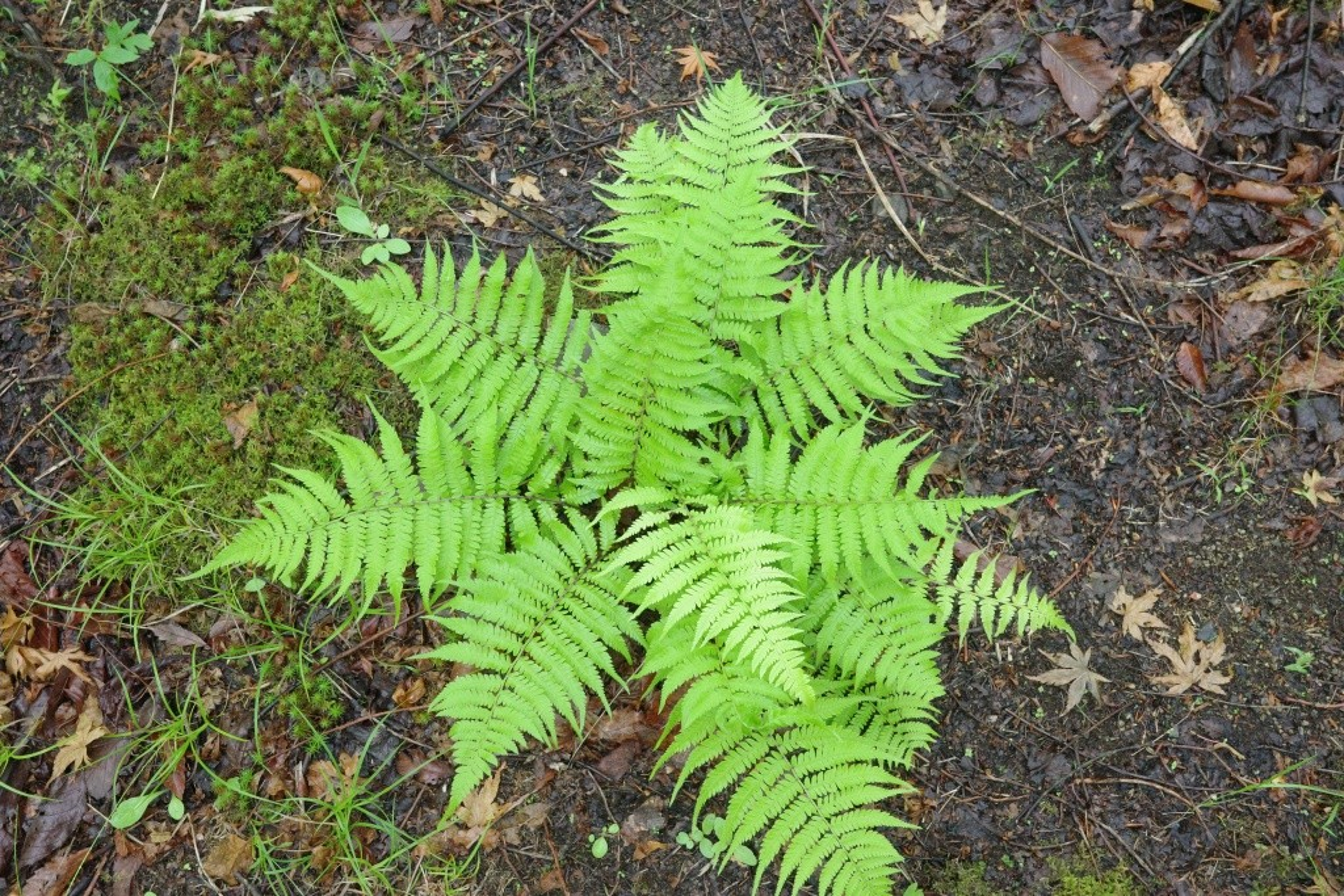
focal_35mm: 40
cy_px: 448
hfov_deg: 48.5
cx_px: 672
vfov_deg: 33.4
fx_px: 1493
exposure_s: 1/40
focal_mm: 26
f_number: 6.3
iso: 2000
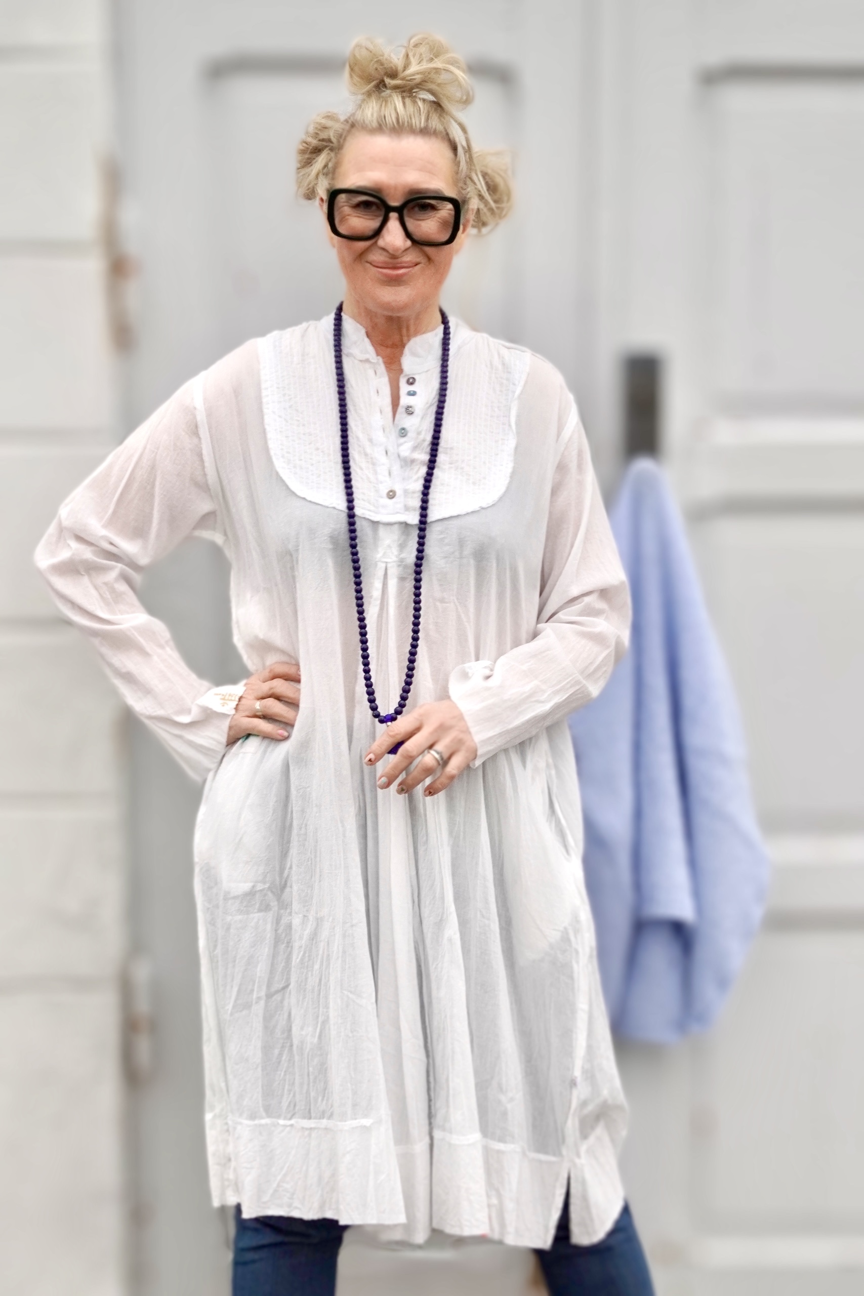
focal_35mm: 46
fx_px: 1674
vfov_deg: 42.3
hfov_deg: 28.9
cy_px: 648
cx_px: 432
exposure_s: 1/160
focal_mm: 31
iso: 500
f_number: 5
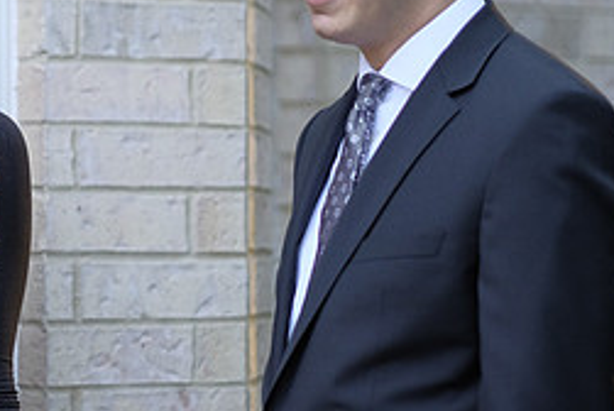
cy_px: 141
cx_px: -51
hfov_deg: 10.5
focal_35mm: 194
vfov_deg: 7.1
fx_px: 3313
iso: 800
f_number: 1.2
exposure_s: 1/170
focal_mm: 56
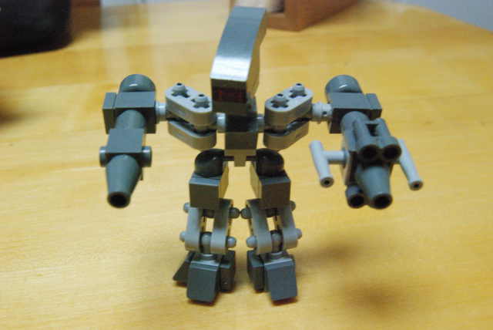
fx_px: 535
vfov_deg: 34.3
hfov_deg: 49.5
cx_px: 246
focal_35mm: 39
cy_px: 165
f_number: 14
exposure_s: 1/13
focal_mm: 26
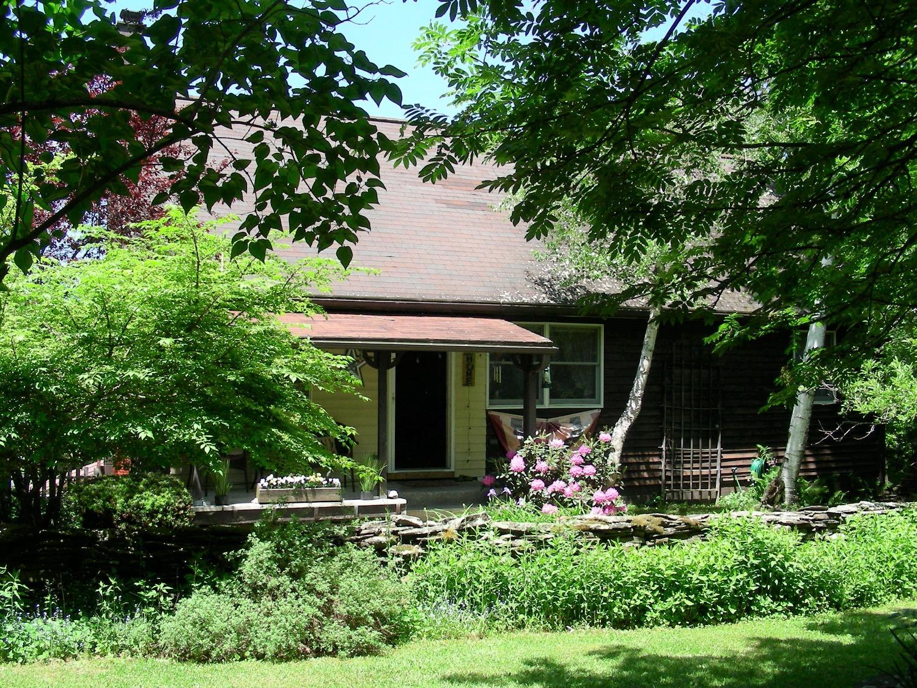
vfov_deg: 37.7
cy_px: 344
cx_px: 458
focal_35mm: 38
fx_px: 1007
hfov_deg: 49.0
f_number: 4
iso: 50
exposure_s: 1/220
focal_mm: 6.3
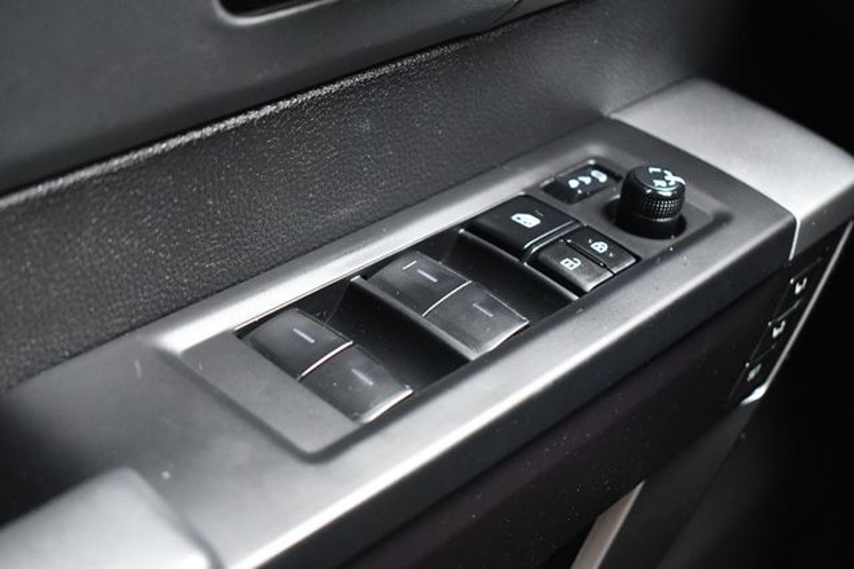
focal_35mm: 60
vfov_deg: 22.6
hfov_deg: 33.4
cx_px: 427
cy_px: 284
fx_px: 1423
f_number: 4.8
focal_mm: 40
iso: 3200
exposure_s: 1/80
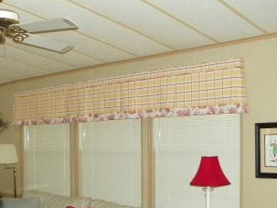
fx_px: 440
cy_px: 181
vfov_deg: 25.8
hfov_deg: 32.4
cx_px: 5
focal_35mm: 55
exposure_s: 1/125
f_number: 2.8
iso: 200
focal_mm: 4.6
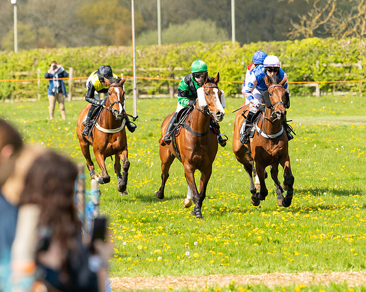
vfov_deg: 3.4
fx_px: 4884
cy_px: 137
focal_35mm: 451
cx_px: 291
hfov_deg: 4.3
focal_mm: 200
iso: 200
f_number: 4
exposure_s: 1/2000
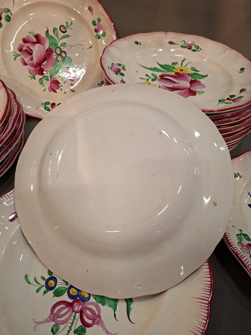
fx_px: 222
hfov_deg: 58.9
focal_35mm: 23
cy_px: 168
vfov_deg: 73.9
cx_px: 126
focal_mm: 5.54
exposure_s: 1/50
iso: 250
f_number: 1.8
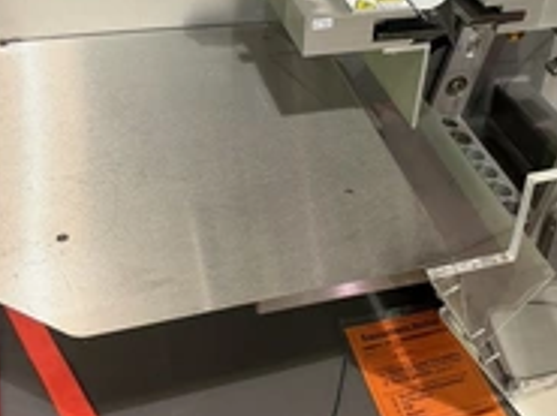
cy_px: 118
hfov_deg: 36.1
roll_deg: -9.0
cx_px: 412
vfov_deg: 27.6
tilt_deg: -34.7
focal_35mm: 52
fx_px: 835
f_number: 1.78
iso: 320
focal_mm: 6.76
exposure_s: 1/60
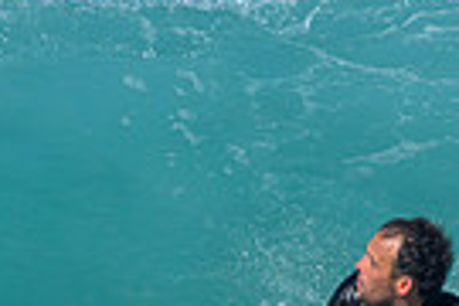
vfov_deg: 0.4
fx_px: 48701
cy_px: 443
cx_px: 231
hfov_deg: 0.5
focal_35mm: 3820
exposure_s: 1/2000
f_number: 6.3
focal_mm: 800
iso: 280
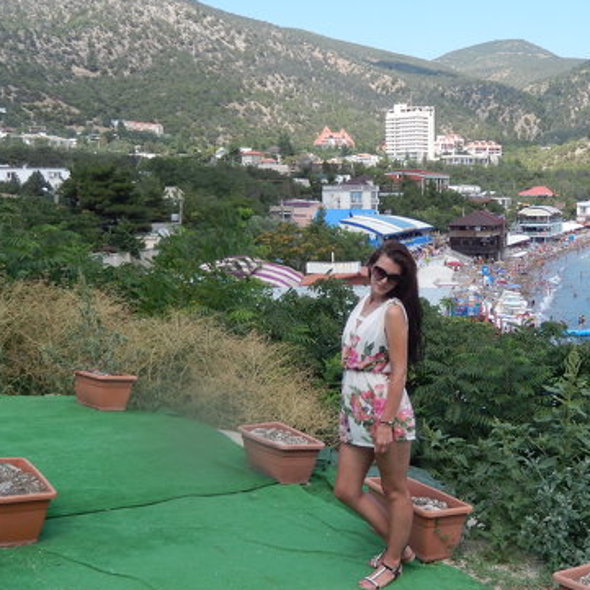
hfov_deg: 35.4
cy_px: 273
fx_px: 906
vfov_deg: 36.0
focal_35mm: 47
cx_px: 433
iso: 125
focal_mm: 5.7
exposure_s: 1/500
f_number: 3.8
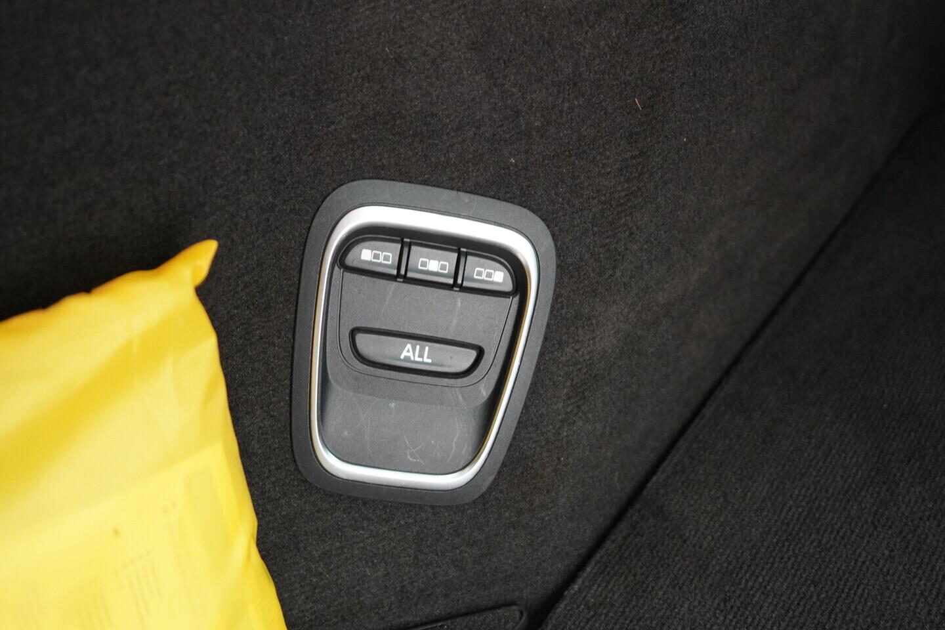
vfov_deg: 36.9
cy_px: 315
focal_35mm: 36
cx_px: 472
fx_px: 945
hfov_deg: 53.1
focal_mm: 24
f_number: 2.8
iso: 1000
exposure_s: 1/40
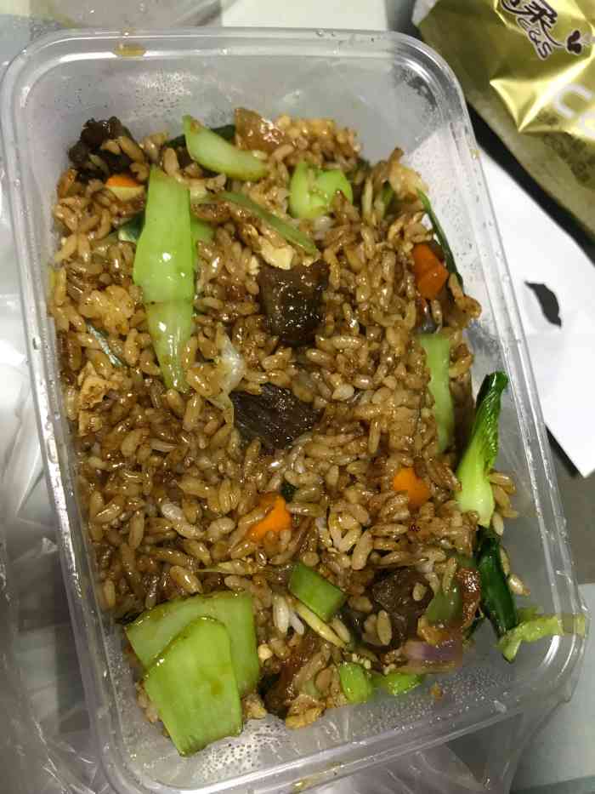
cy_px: 397
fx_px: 642
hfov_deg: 49.8
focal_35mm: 28
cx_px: 298
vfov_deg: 63.4
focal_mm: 3.99
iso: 64
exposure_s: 1/17
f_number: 1.8
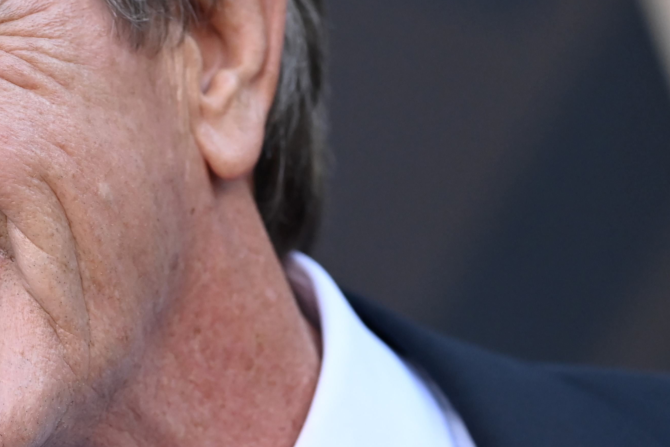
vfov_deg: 2.2
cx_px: -38
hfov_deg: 3.2
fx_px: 11817
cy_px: 180
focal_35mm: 635
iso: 5000
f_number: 5.6
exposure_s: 1/2000
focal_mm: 300
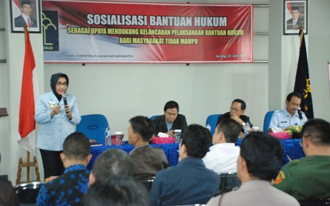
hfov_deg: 26.8
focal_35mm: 77
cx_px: 165
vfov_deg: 16.9
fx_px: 692
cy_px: 100
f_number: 5.6
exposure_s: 1/30
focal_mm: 50
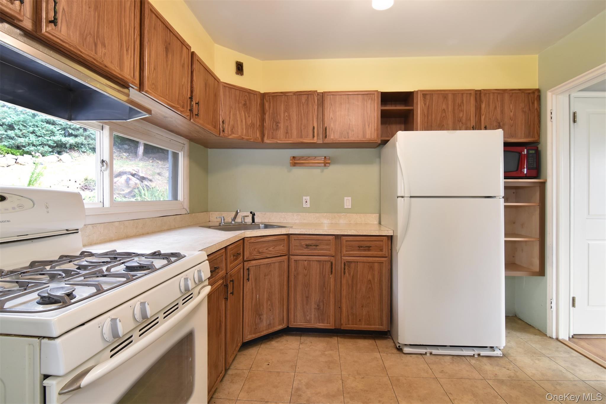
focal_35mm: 16
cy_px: 202
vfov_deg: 72.0
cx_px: 303
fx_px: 278
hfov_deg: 95.0
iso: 640
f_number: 8
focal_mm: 11
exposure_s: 1/50
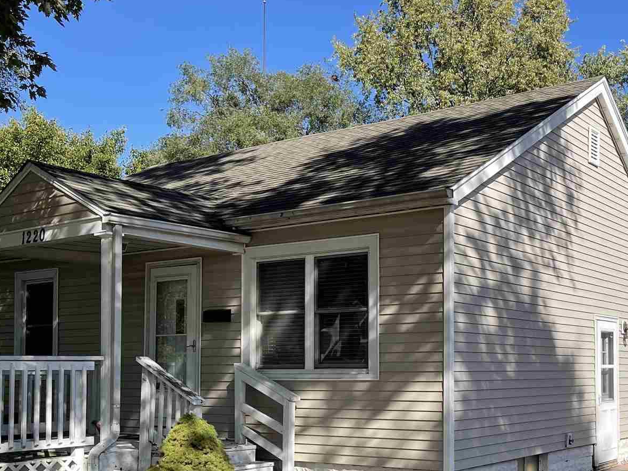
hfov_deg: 41.0
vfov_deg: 31.7
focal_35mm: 45
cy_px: 337
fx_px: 816
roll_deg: -0.6
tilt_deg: +2.2
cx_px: 464
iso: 32
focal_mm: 5.1
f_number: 1.6
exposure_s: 1/2660
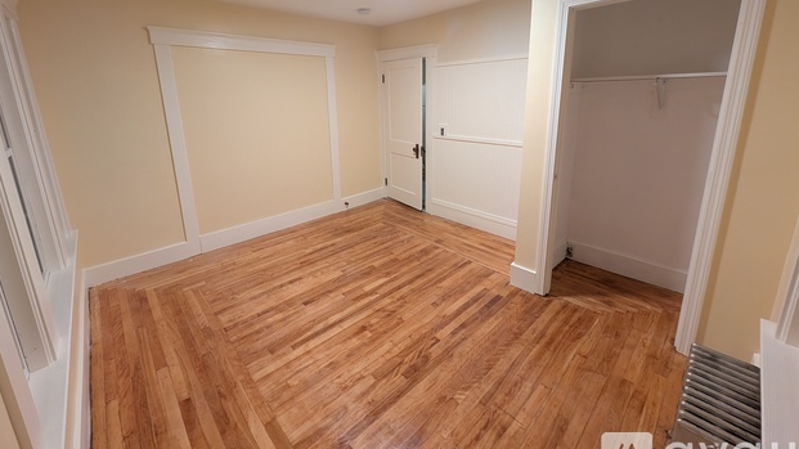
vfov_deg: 72.7
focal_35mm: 14
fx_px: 297
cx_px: 382
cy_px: 162
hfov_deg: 106.8
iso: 165
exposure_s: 1/24
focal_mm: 2.02
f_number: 1.7
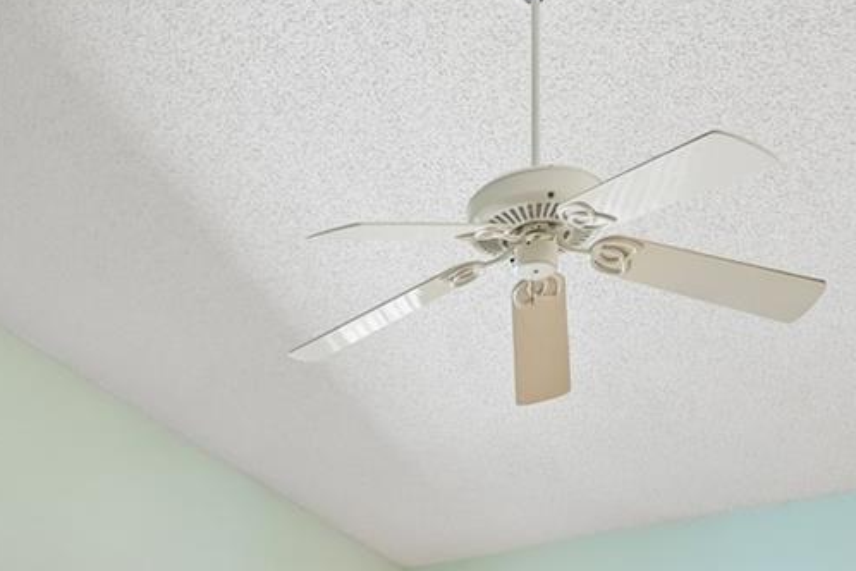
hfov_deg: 42.5
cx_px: 237
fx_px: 1070
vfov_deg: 25.4
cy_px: 758
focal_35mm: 45
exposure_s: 1/20
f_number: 8
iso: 400
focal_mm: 14
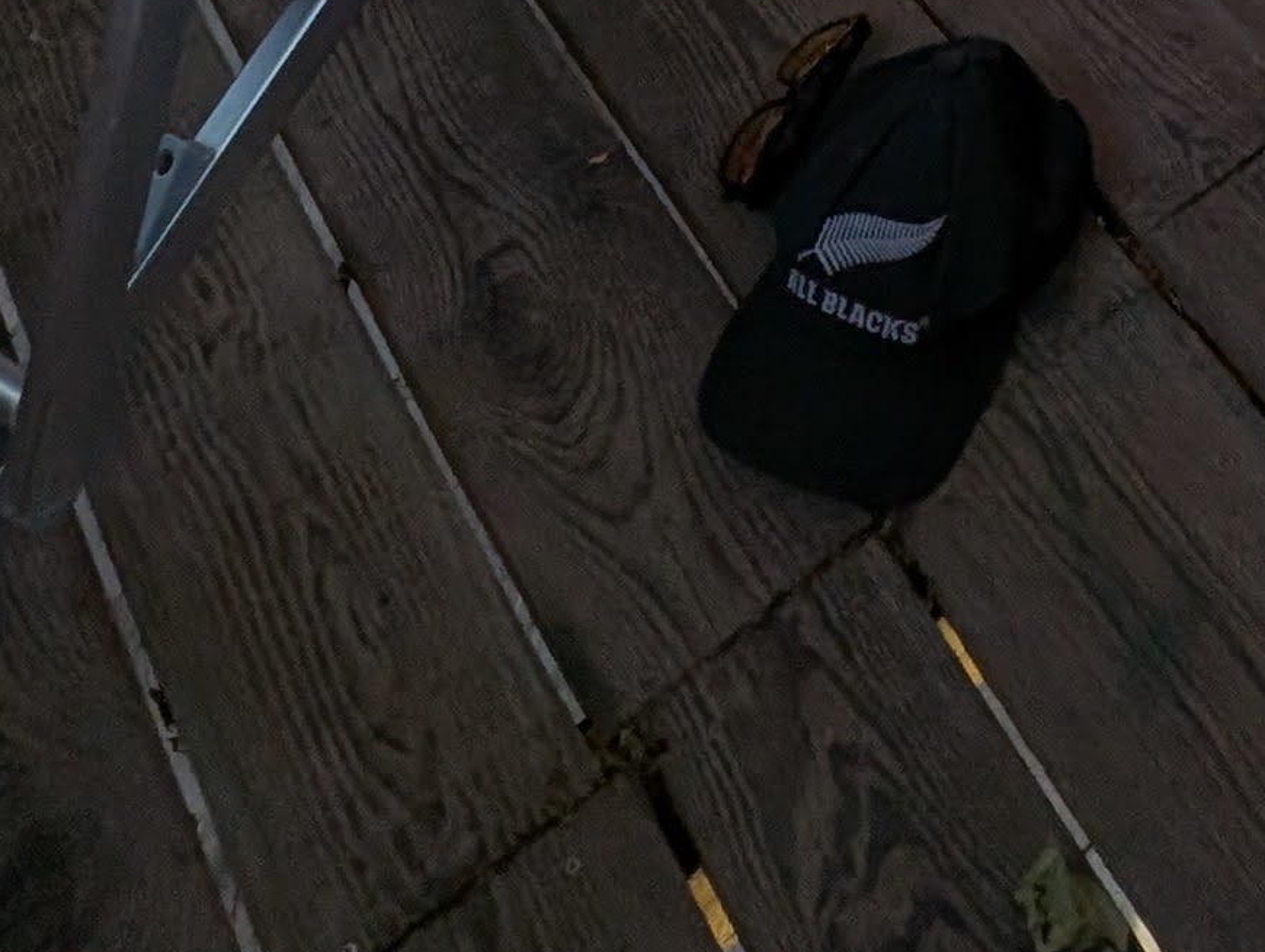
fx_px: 2232
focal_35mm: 61
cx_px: 1079
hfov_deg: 30.6
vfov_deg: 15.2
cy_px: -1273
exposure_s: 1/105
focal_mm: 1.95
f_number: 2.2
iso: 54
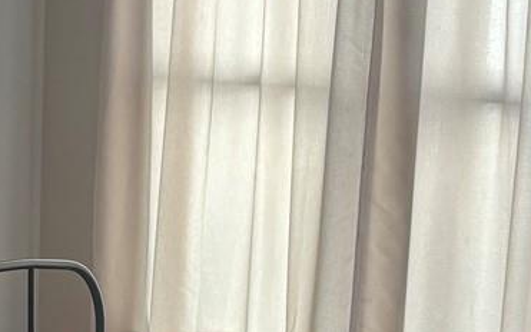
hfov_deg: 16.7
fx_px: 1722
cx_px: -120
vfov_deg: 10.9
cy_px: 362
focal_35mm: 119
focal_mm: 5.96
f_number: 1.6
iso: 100
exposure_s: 1/60
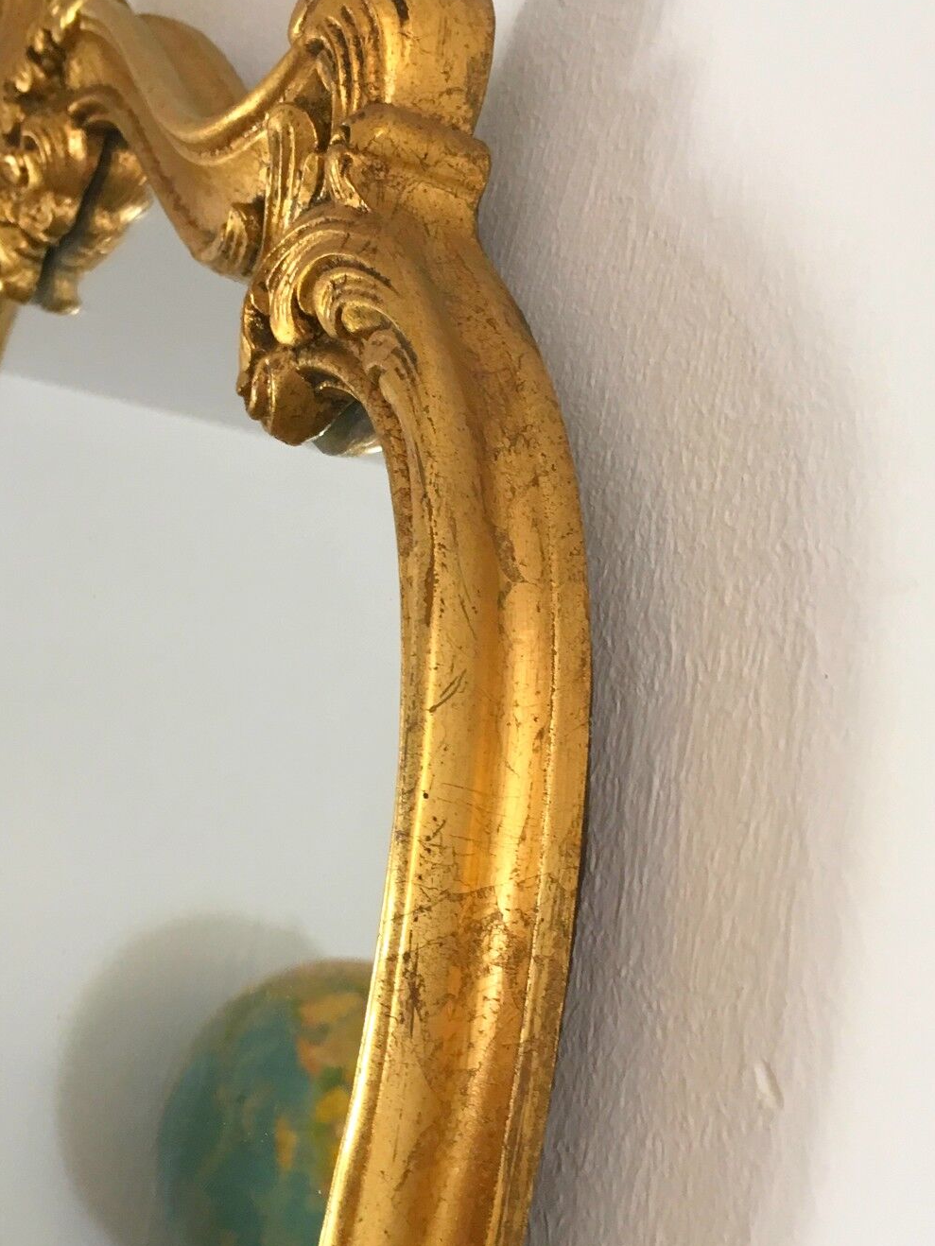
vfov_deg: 42.9
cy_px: 570
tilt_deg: +18.7
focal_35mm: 44
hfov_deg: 32.9
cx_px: 450
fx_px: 1584
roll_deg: -1.0
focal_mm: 4.15
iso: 100
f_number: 2.2
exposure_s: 1/33
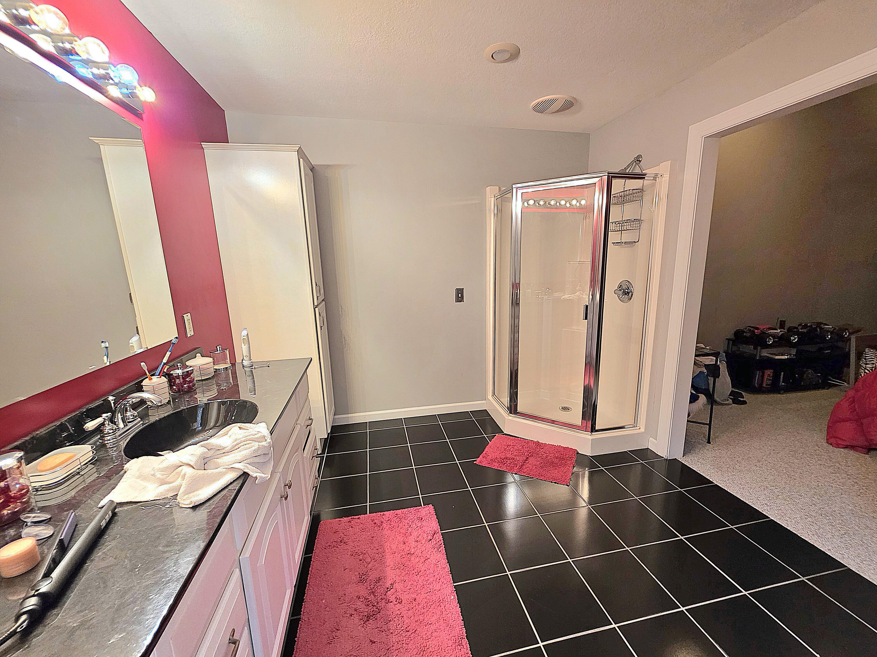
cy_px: 328
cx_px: 438
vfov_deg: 89.9
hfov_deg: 106.2
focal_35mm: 13
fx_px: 329
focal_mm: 2.2
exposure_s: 1/60.2
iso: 200
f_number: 1.9
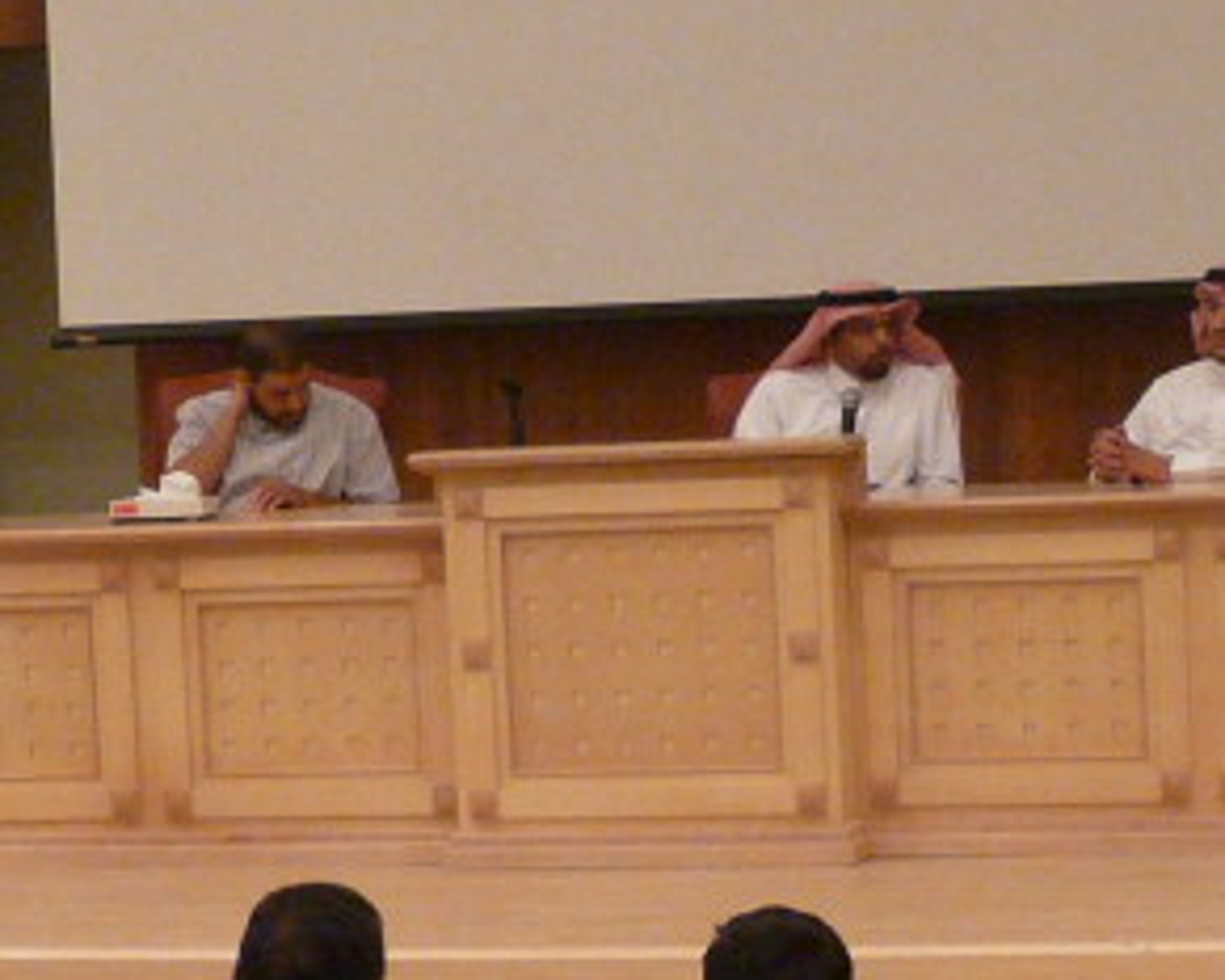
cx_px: 640
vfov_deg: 10.4
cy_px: 791
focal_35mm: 148
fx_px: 5368
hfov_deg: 13.0
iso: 400
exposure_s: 1/15
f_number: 3
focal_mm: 7.1
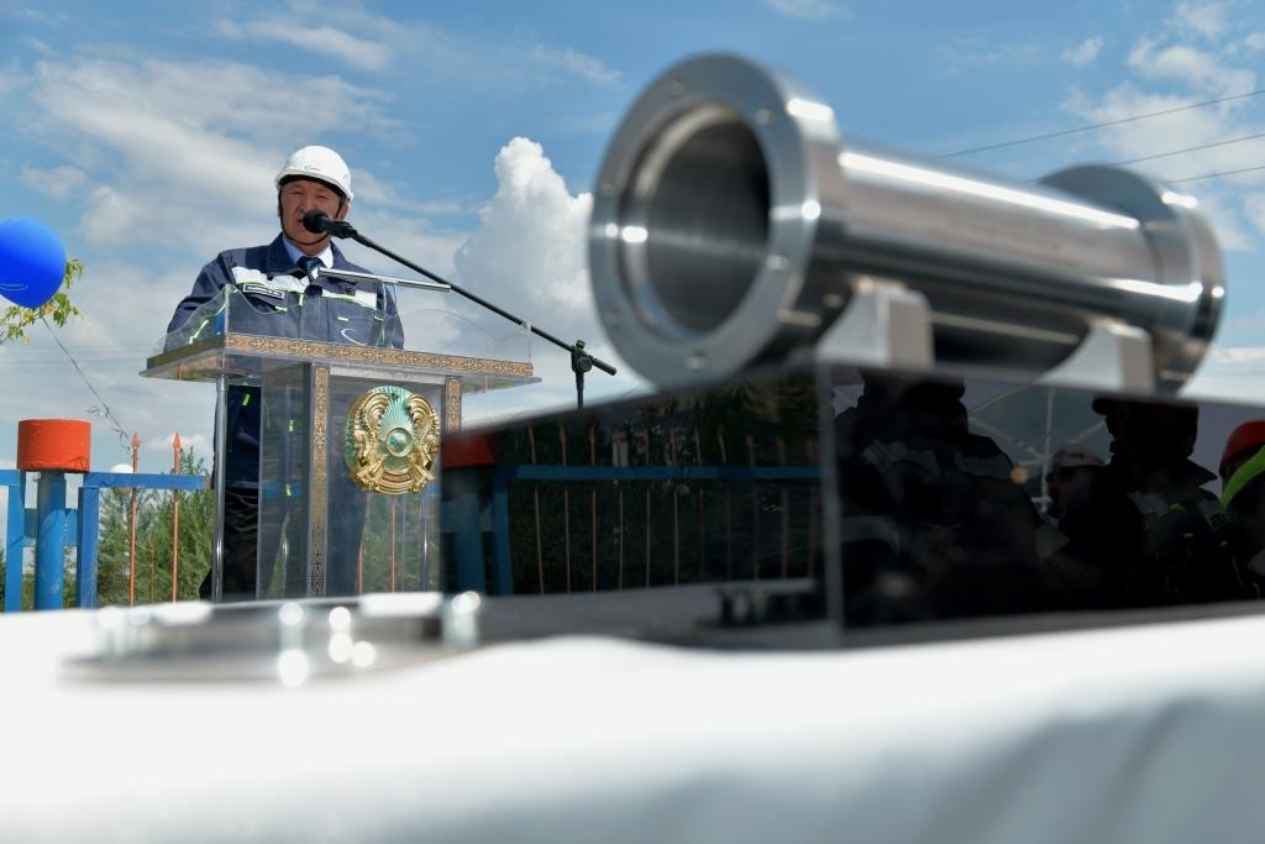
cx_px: 632
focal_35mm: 40
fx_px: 1406
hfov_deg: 48.5
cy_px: 422
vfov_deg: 33.4
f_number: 5.6
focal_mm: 40
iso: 125
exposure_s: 1/200
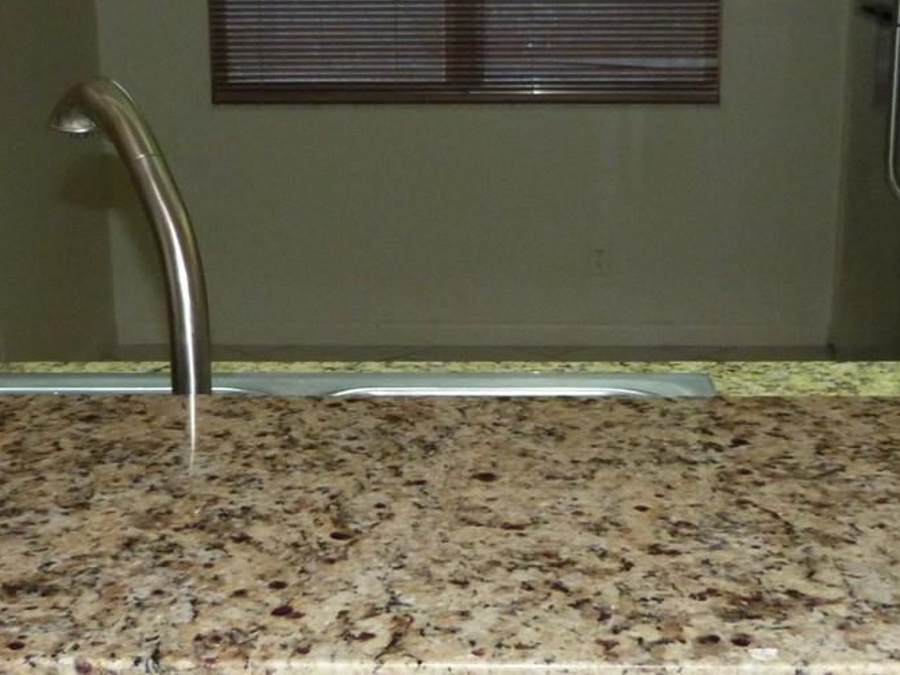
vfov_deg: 24.4
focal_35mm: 60
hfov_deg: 32.2
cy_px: 308
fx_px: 1560
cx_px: 502
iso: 400
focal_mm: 4.5
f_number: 2.8
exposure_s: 1/60
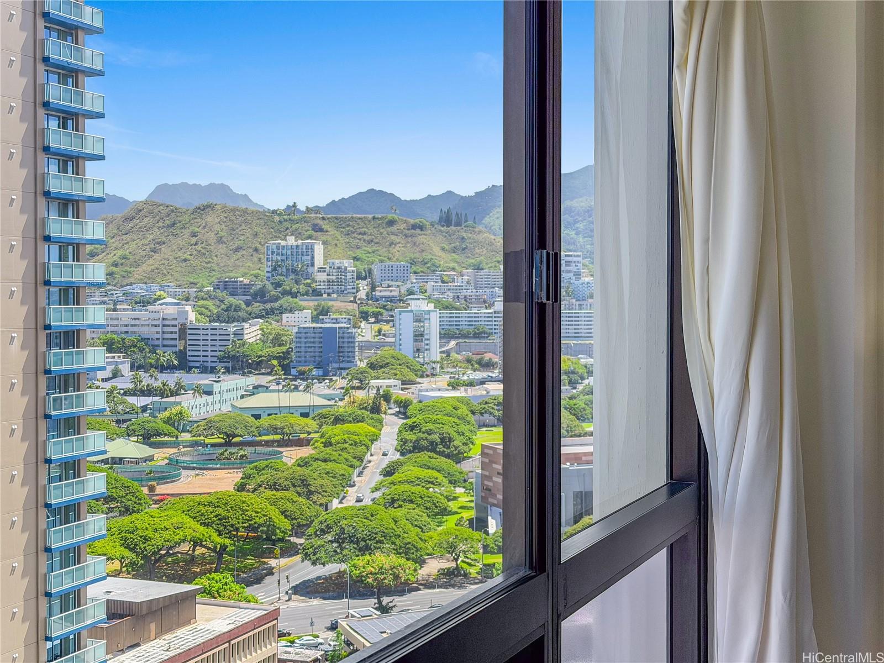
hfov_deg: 39.7
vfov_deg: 30.3
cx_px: 442
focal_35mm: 48
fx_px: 1226
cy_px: 332
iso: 64
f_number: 1.8
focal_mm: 6.76
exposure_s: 1/1150
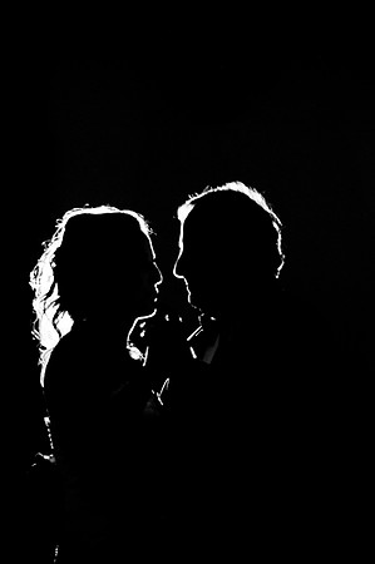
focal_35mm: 180
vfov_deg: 11.4
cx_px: 188
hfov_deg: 7.6
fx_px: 2819
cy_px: 282
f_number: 2.8
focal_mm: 120
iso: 800
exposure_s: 1/30
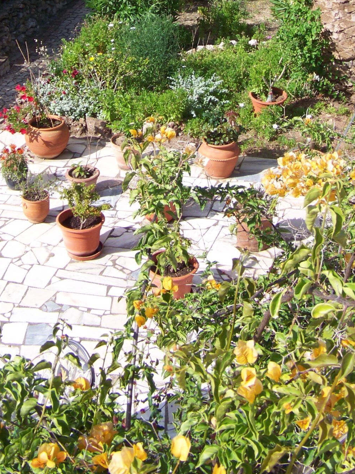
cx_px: 143
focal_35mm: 69
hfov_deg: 21.3
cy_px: 38
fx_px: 943
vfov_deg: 27.1
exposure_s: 1/800
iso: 66
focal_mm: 5.85
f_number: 2.8
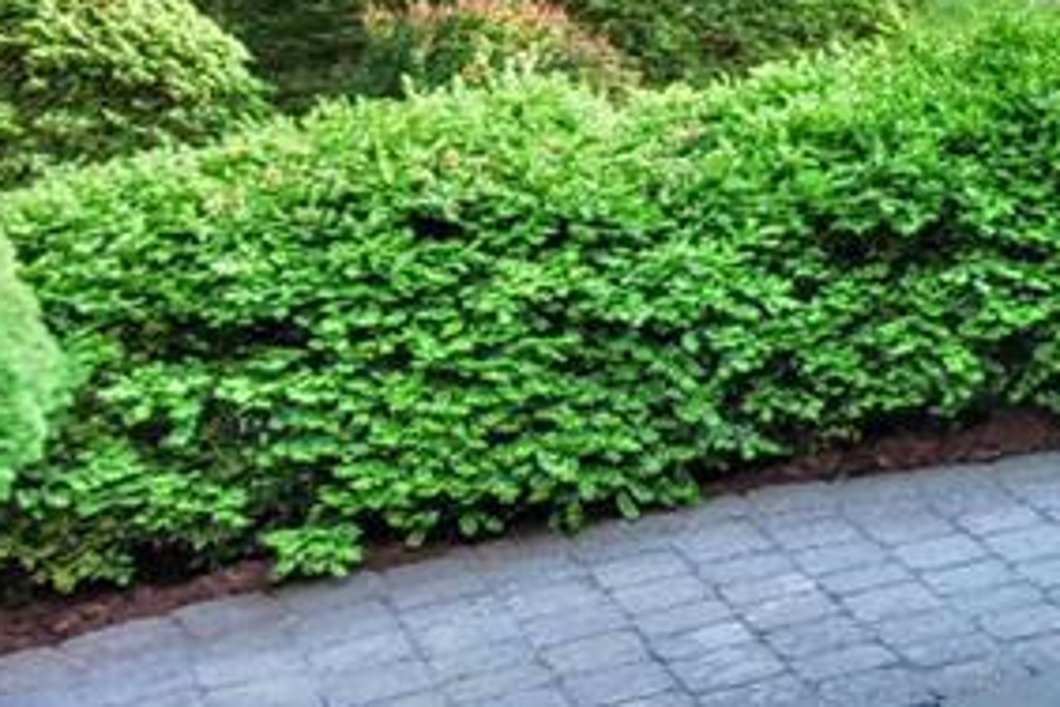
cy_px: -66
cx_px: 1902
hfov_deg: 18.4
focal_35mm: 87
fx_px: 2561
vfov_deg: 15.3
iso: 1600
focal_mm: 24
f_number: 6.3
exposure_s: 1/160
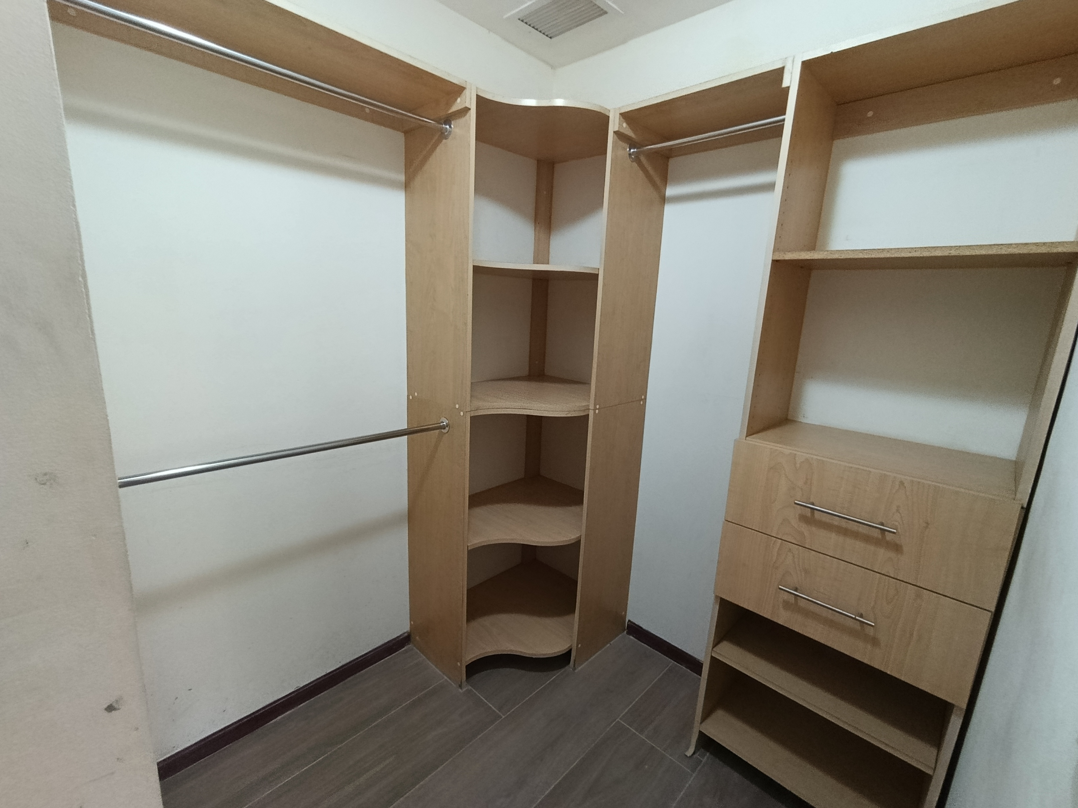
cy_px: 404
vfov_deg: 81.7
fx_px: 467
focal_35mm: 15
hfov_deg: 98.2
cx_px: 539
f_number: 2.2
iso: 436
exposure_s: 1/50
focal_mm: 1.65
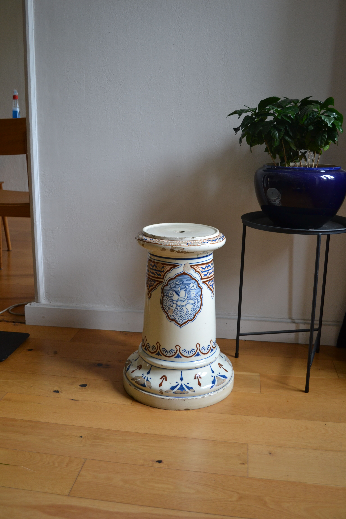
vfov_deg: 57.2
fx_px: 476
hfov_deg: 40.0
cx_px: 173
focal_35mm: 33
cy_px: 260
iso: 400
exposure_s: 1/50
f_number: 4
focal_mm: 22
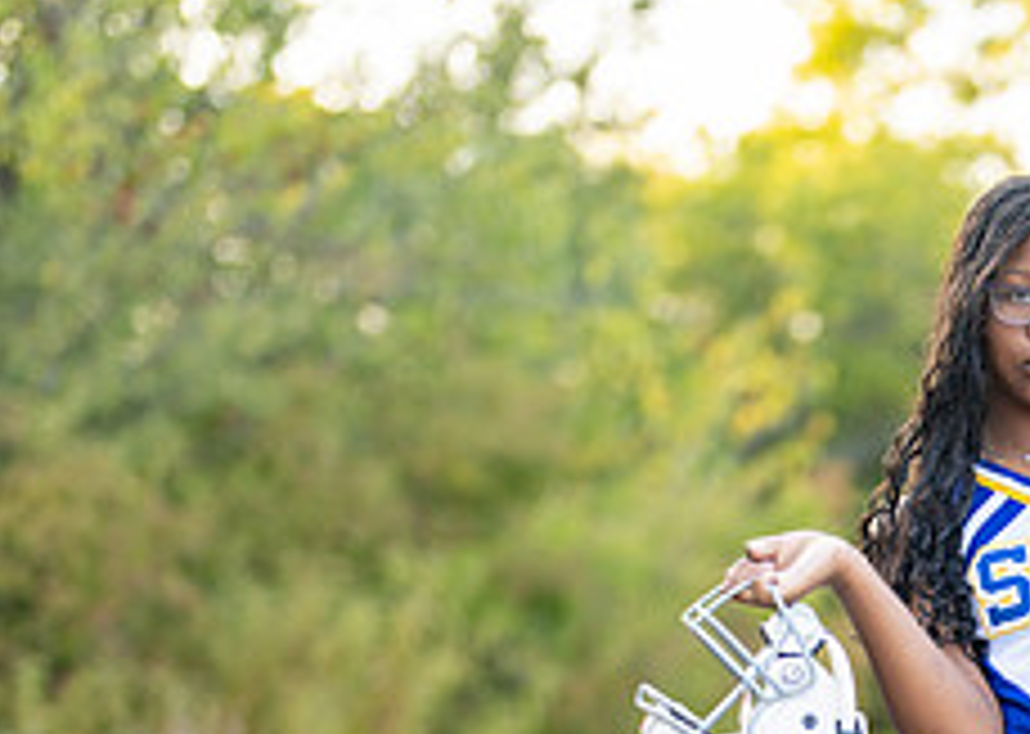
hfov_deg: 13.0
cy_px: 910
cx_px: 1146
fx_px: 4441
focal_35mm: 152
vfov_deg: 9.3
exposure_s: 1/500
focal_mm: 50
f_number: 1.2
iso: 100
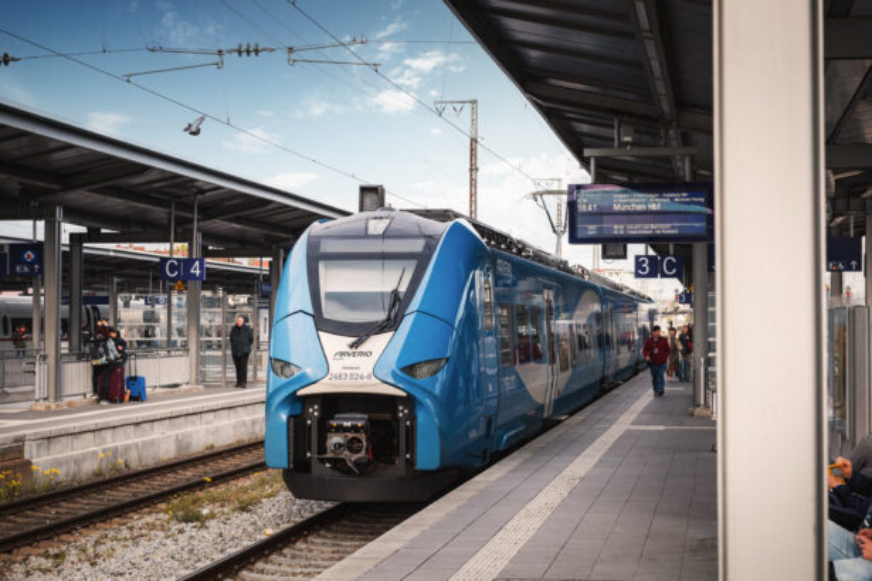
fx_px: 1695
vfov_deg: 19.5
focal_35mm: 70
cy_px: 290
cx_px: 436
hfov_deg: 28.8
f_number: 5
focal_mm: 70
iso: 640
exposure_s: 1/1600
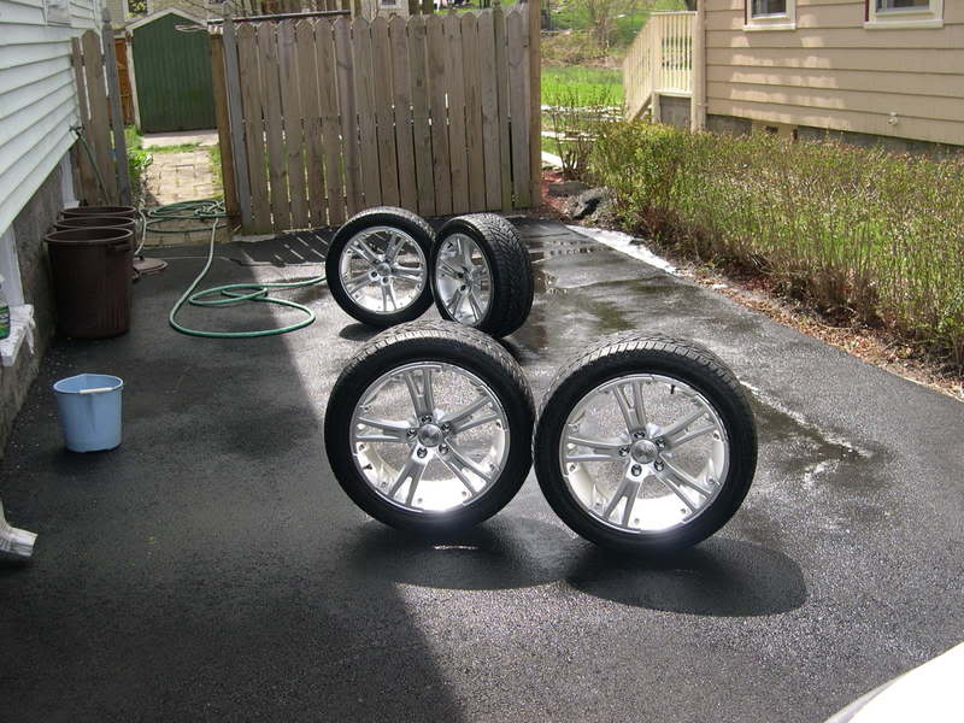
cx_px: 482
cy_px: 362
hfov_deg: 49.0
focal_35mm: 38
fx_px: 1058
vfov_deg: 37.7
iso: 100
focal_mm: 8
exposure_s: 1/522
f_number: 2.8
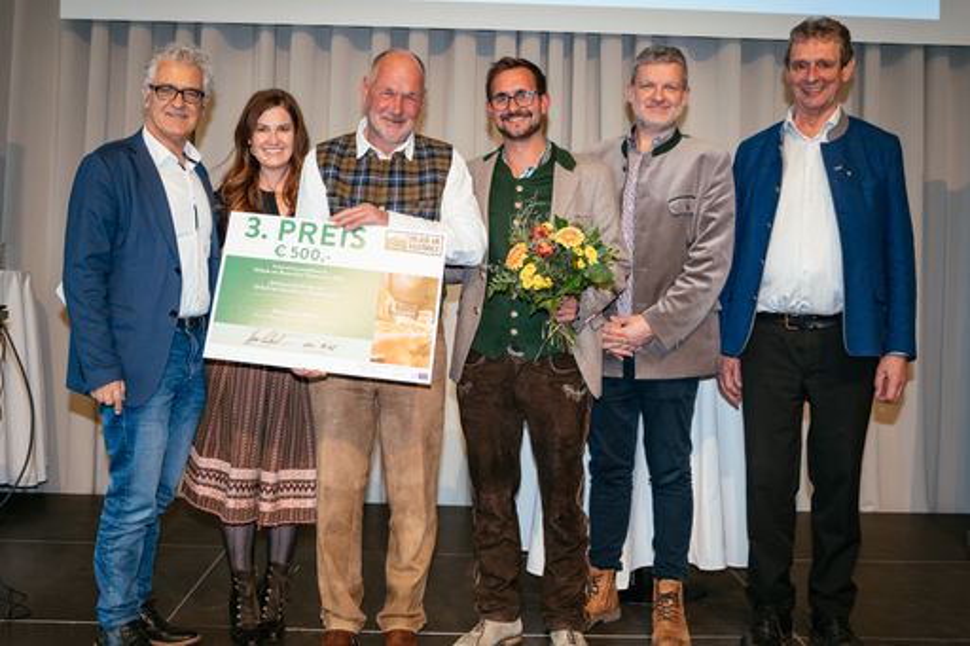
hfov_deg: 59.4
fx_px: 851
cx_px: 485
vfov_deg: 41.6
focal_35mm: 32
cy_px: 323
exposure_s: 1/160
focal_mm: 31.6
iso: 400
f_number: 2.8
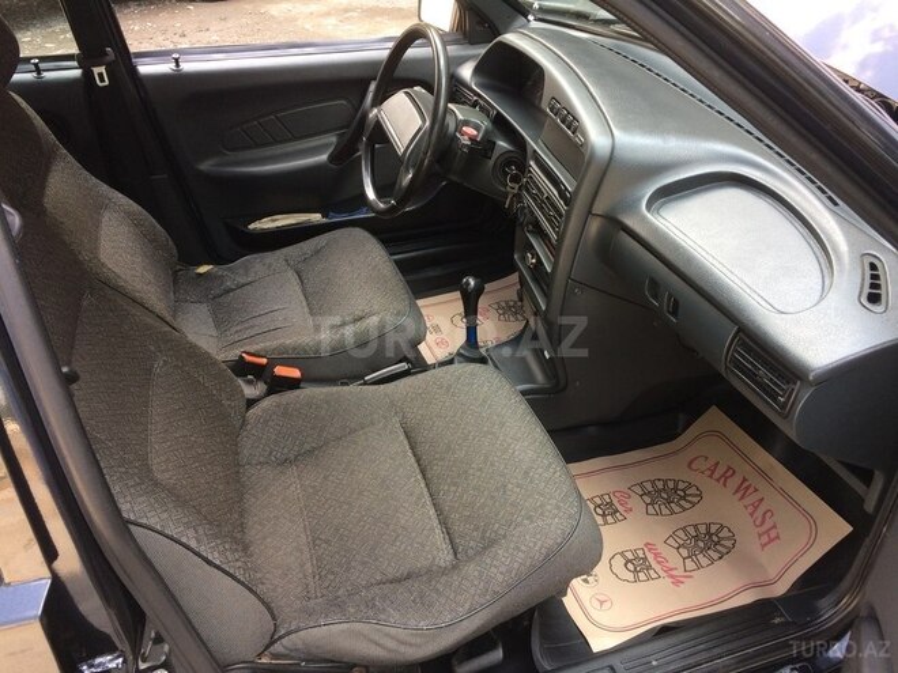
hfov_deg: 61.7
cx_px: 449
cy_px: 336
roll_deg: +0.1
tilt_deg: -32.3
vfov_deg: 48.2
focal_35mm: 29
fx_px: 752
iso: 40
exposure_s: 1/100
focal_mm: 4.15
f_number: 2.2
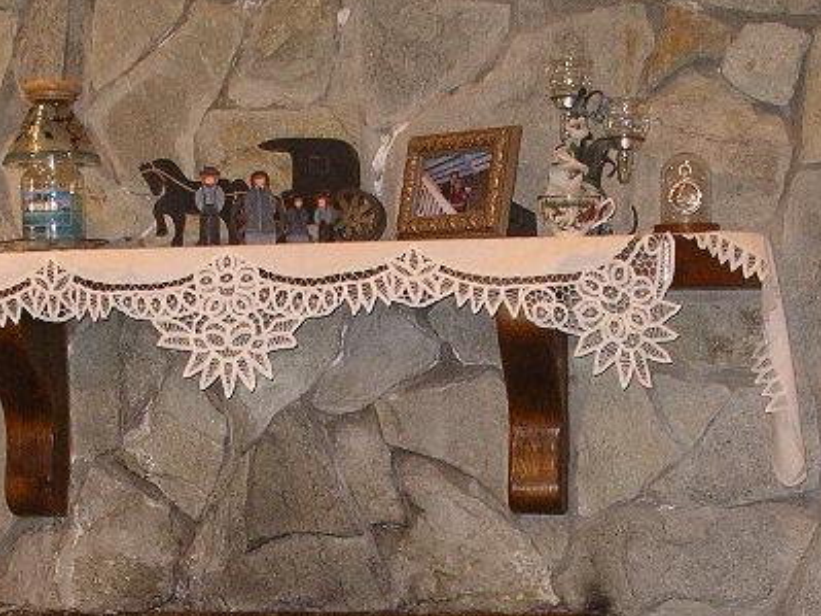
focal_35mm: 95
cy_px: 653
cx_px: 346
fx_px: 2252
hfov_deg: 20.6
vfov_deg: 15.2
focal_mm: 7.8
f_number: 2.8
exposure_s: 1/40
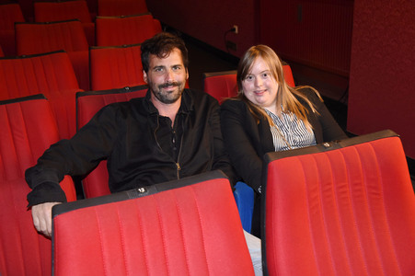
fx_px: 530
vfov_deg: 29.2
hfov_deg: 42.8
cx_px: 208
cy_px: 138
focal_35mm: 46
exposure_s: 1/30
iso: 3200
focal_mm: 46
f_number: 6.3
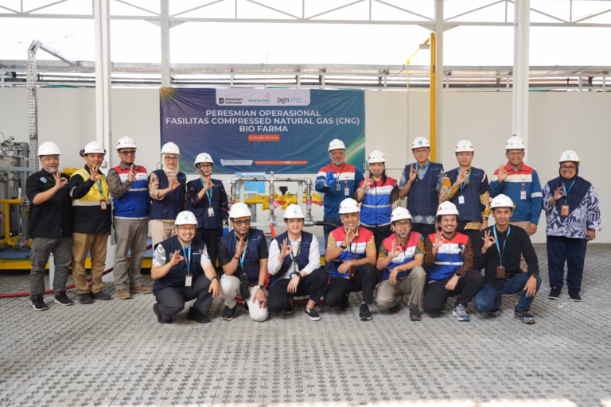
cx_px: 306
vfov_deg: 40.0
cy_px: 204
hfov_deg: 57.2
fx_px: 560
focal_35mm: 33
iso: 320
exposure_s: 1/100
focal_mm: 33
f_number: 5.6
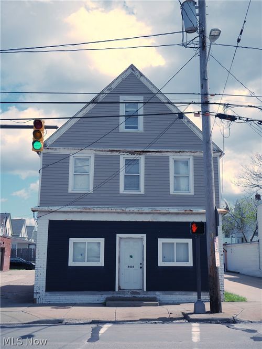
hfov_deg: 36.0
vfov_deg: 46.8
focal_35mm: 40
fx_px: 403
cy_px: 174
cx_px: 131
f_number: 5.6
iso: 320
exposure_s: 1/1300
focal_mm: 20
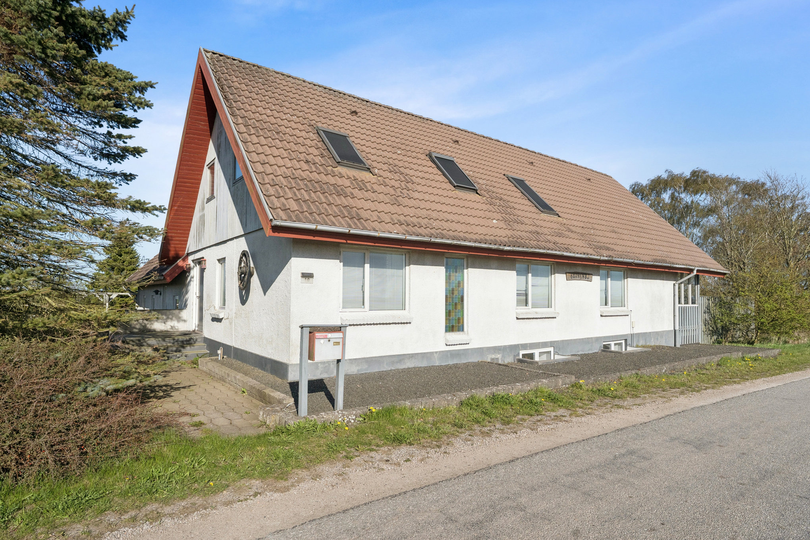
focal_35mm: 20
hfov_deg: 84.6
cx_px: 405
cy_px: 270
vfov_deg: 62.4
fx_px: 445
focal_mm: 19.8
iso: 1000
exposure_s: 1/5000
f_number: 8
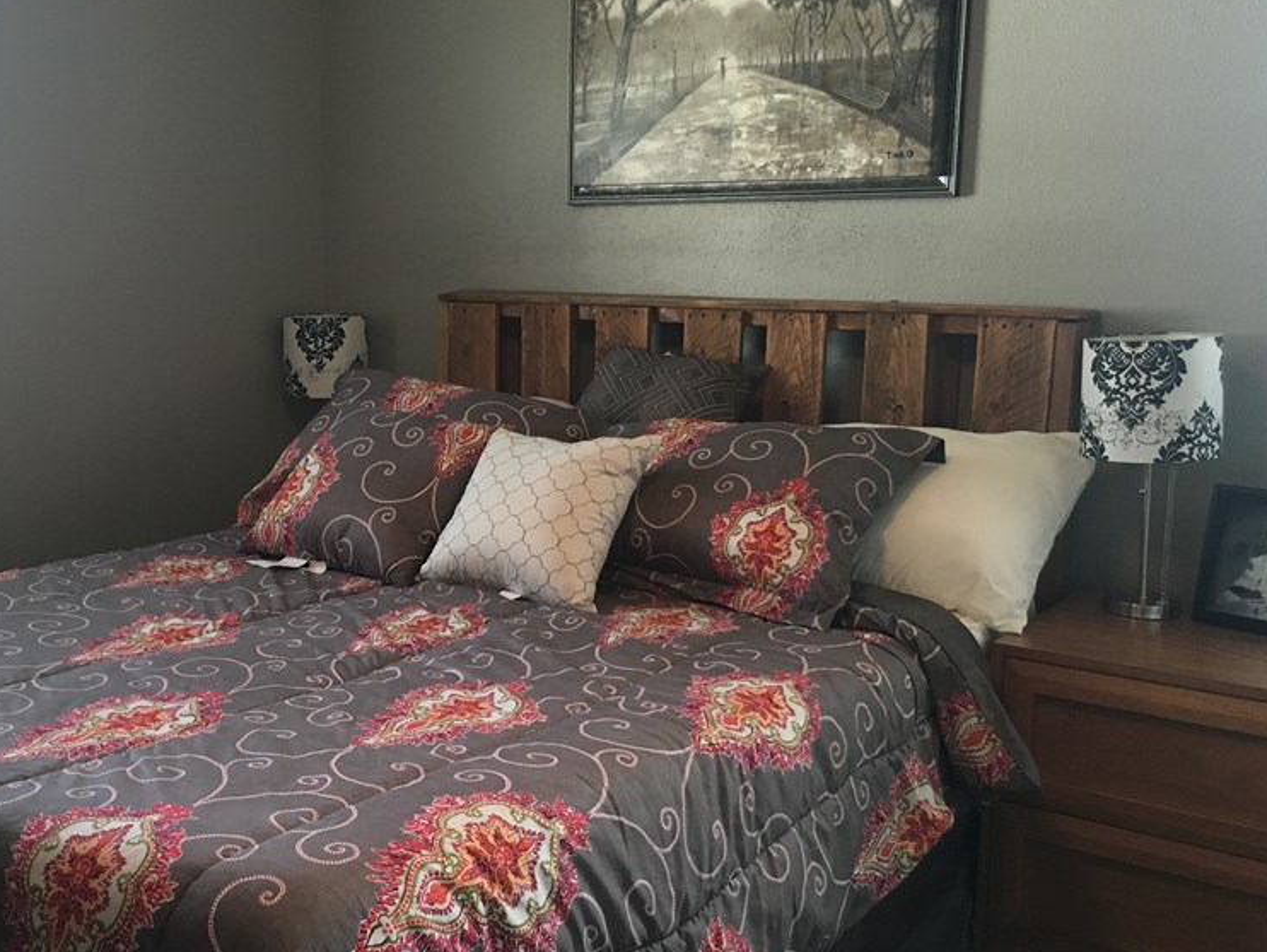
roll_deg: -0.4
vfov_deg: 36.0
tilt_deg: -9.3
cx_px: 427
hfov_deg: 46.1
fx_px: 1465
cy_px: 501
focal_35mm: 40
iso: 125
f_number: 2.2
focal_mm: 4.15
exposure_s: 1/30
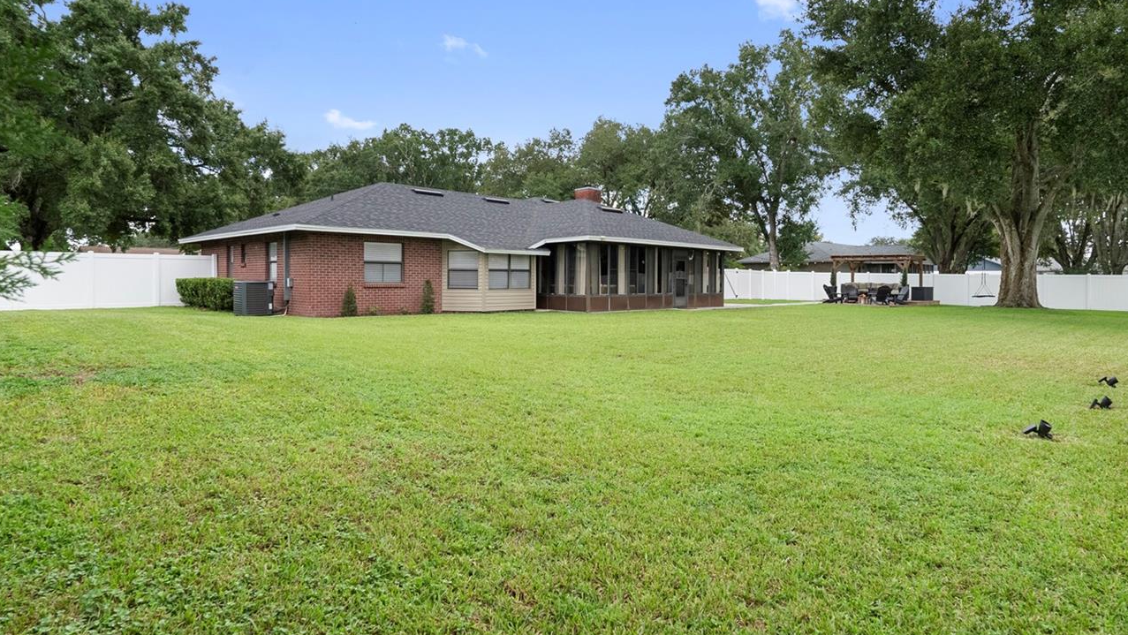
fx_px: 648
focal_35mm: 22
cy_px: 283
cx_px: 588
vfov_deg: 52.1
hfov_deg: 82.0
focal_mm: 16.5
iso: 2000
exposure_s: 1/250
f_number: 9
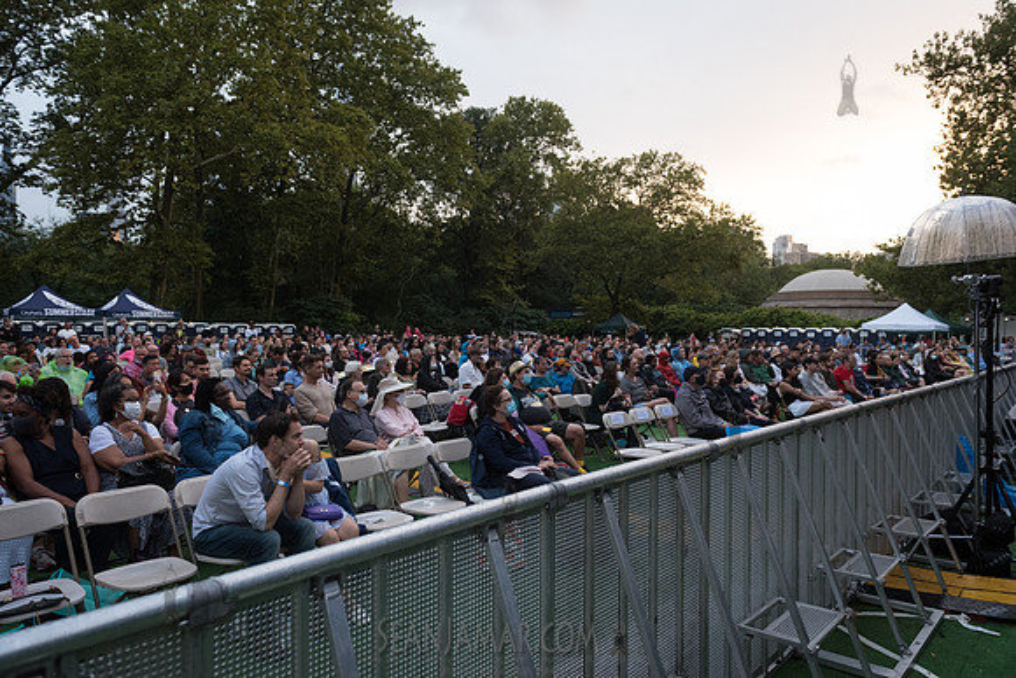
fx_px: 693
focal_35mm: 25
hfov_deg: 72.5
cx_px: 508
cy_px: 339
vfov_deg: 52.1
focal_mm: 24
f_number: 4.5
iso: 1600
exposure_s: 1/800
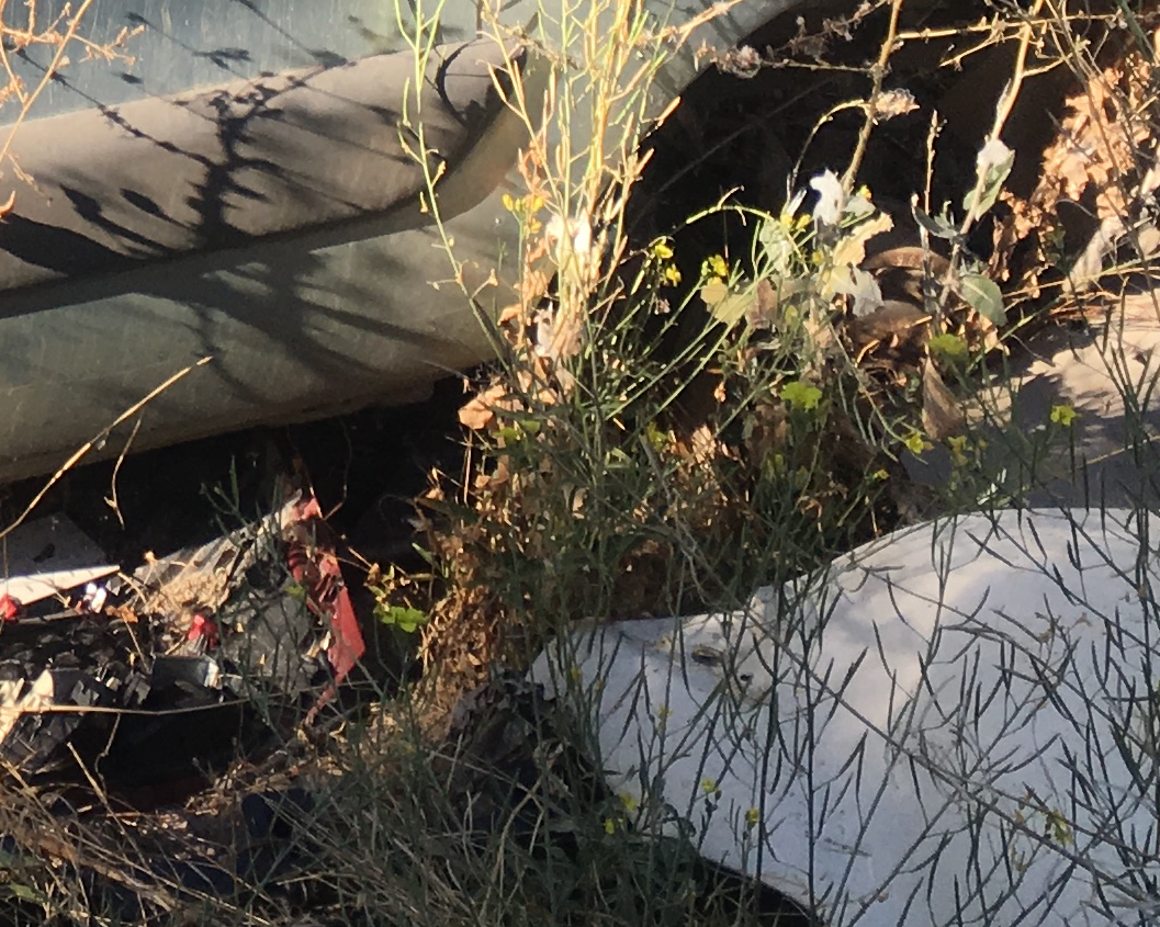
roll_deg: -5.6
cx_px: -424
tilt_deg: -16.0
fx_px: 3707
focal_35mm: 108
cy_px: -396
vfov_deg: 13.5
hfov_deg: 16.6
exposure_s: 1/699
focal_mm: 4.15
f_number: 2.2
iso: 25
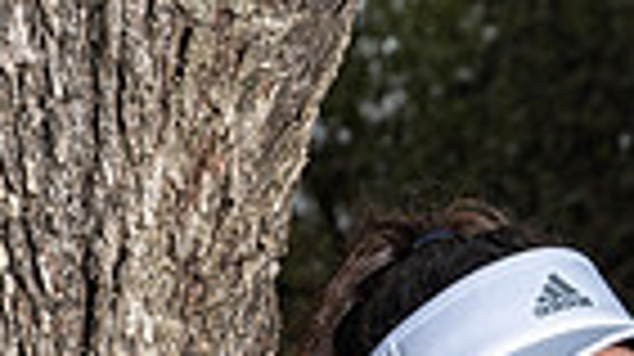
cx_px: 432
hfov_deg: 11.3
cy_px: 1005
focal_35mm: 191
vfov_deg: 5.9
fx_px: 3208
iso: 100
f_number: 6.3
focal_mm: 57
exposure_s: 1/125
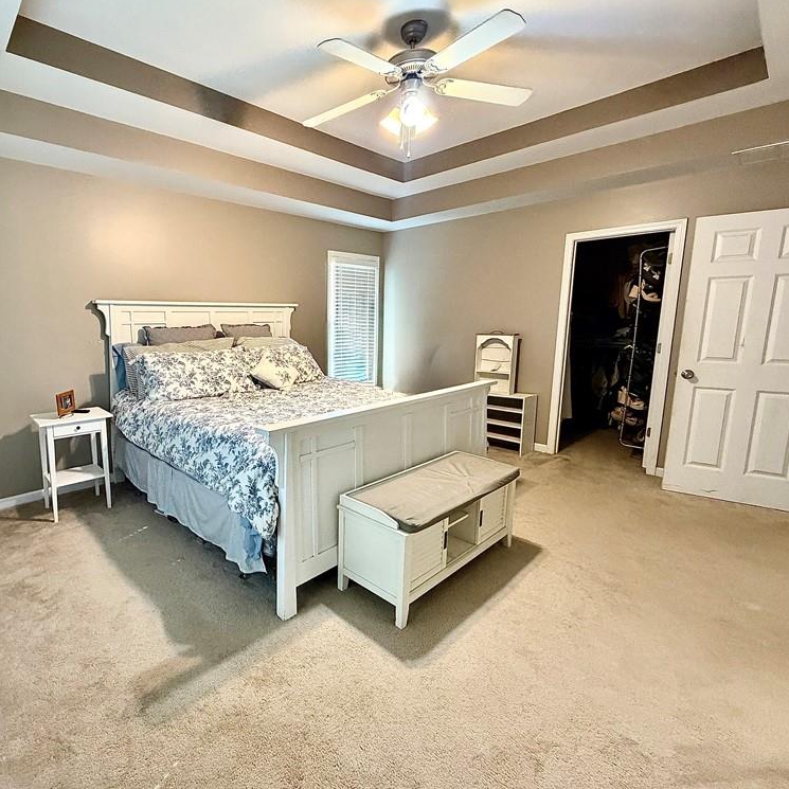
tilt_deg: -9.1
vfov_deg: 83.9
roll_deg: +0.2
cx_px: 287
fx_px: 438
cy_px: 383
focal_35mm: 17
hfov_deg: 82.1
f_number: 2.2
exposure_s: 1/60
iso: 500
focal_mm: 2.22
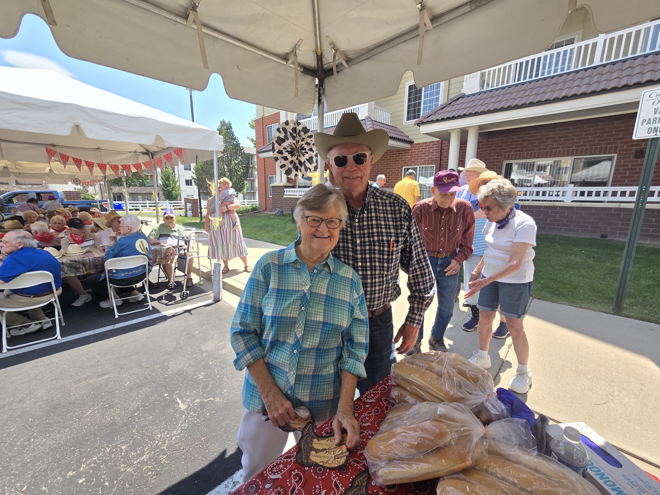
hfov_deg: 106.2
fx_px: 248
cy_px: 248
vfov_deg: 89.9
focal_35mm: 13
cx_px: 330
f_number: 2.2
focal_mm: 2.2
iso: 50
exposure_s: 1/681
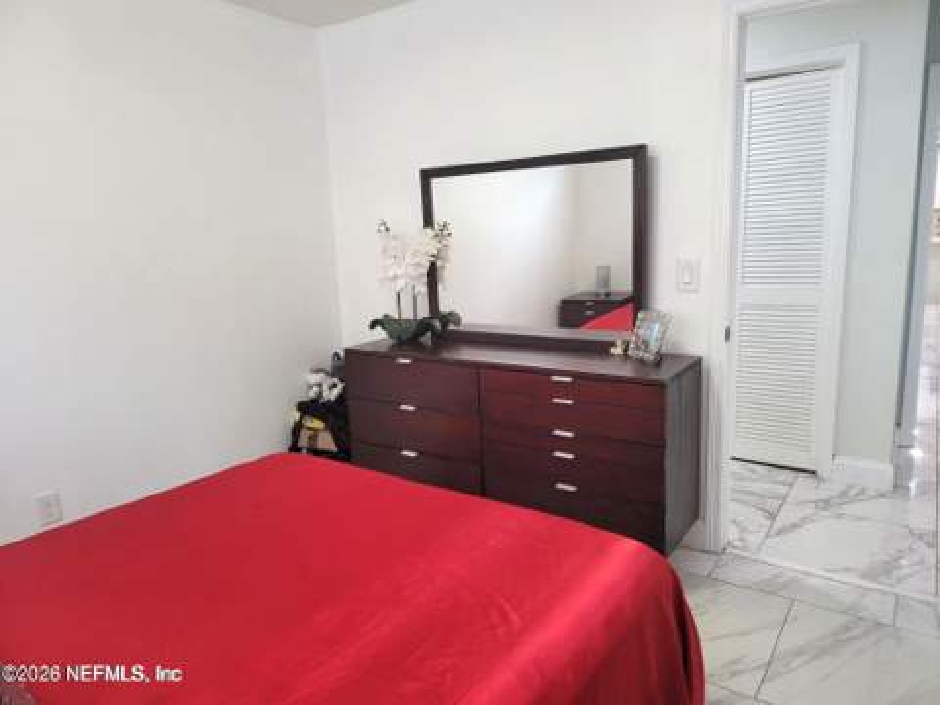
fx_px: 706
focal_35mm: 26
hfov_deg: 67.3
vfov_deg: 53.1
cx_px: 470
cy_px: 352
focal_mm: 5
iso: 160
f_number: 1.8
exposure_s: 1/60
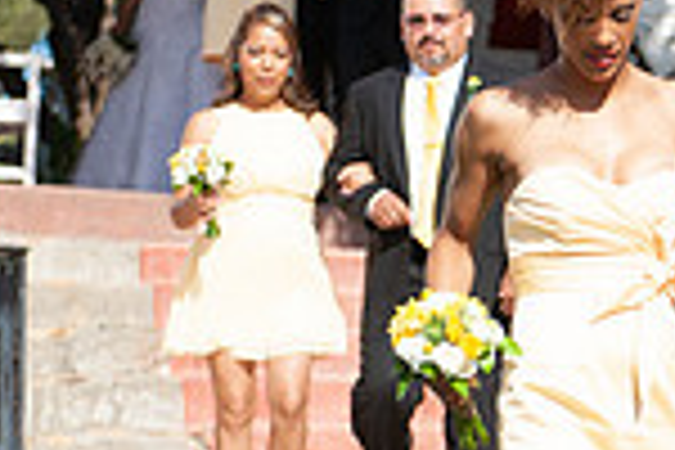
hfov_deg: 8.5
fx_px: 4481
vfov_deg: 5.7
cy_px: 477
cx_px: 878
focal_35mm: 239
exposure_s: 1/2000
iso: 200
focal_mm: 62
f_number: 3.5
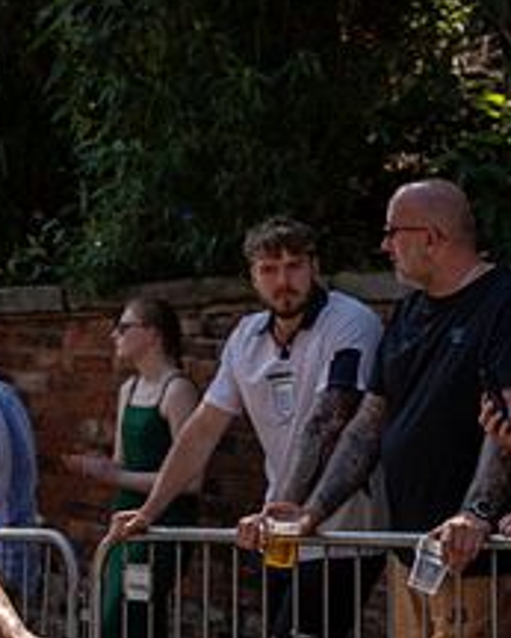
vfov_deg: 12.4
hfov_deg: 9.8
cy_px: 318
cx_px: -86
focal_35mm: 156
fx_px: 2947
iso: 160
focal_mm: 62
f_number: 4
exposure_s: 1/1600
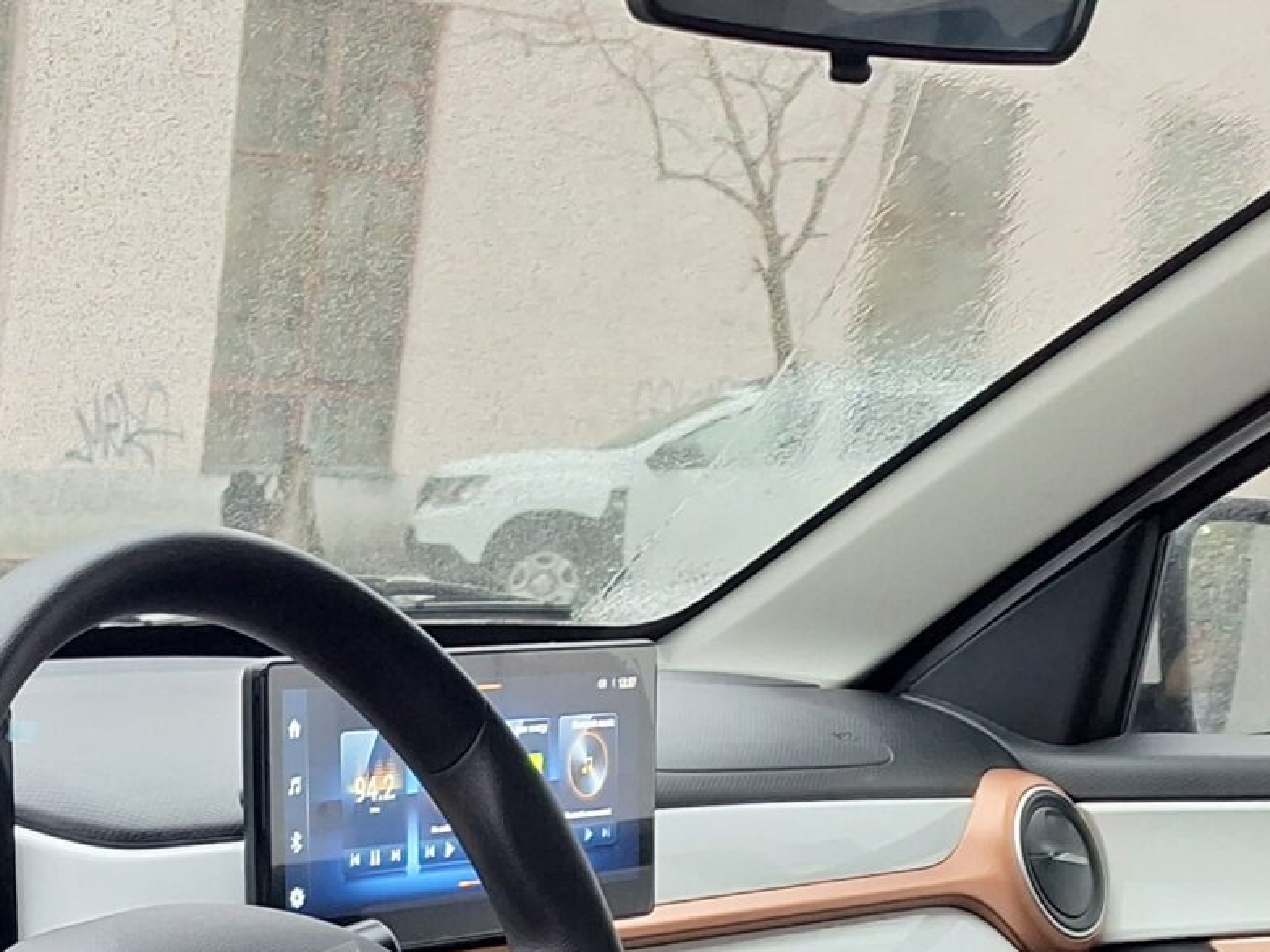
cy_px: 1435
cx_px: -479
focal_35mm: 75
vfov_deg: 17.6
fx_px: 2752
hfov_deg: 22.6
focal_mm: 5.54
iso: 250
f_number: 1.8
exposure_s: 1/50
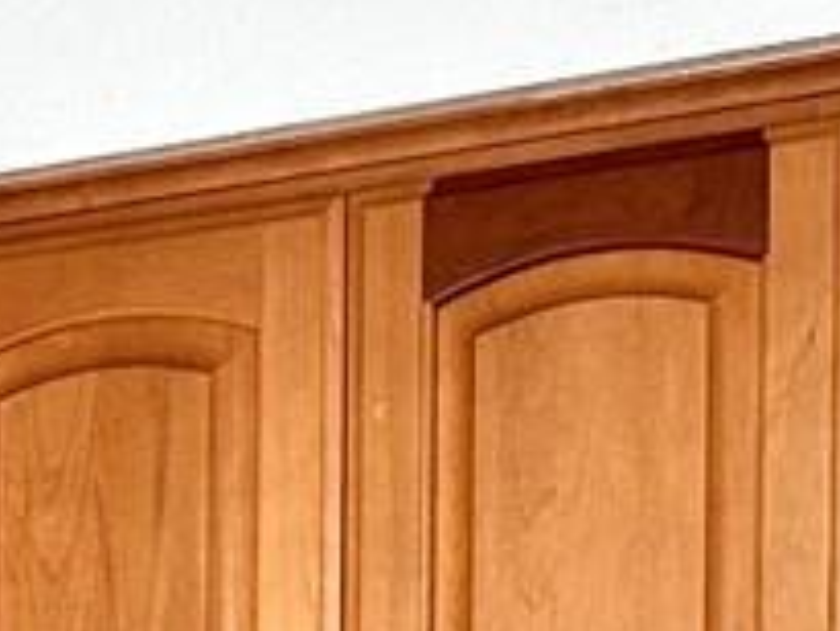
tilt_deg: -3.3
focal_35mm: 203
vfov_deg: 6.7
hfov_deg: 9.4
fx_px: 4929
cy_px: 1762
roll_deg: +0.2
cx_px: -492
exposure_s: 1/91
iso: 125
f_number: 1.5
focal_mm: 5.7
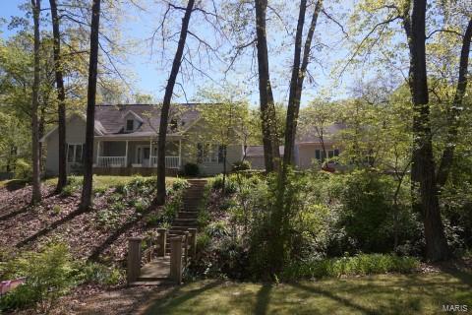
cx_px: 236
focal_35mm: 24
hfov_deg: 73.7
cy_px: 158
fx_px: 315
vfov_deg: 53.1
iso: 100
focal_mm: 16
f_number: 9
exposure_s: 1/125
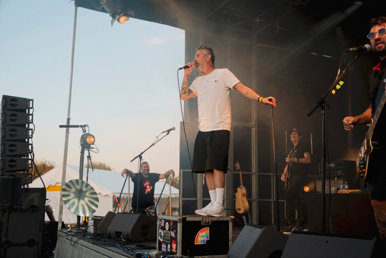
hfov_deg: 47.0
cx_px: 193
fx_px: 444
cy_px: 129
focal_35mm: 41
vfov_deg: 32.3
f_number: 6.3
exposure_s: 1/250
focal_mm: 41.4
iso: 250
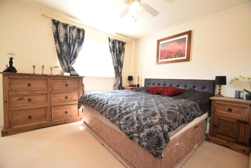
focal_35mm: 15
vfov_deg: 77.4
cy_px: 84
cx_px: 126
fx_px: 105
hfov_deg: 100.4
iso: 800
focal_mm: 10
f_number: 4.5
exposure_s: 1/80
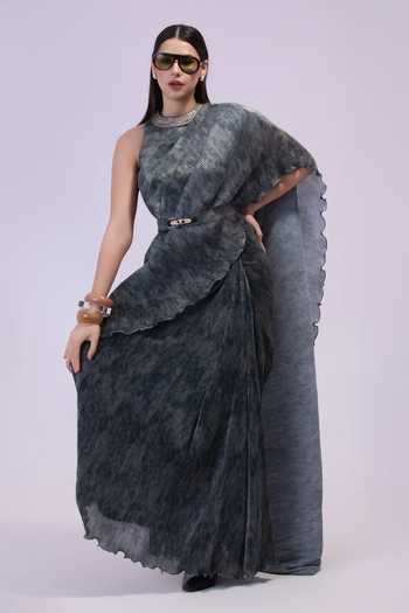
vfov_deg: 28.8
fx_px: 1193
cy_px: 306
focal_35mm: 70
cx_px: 204
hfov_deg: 19.5
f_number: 9
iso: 250
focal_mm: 70
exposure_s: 1/125
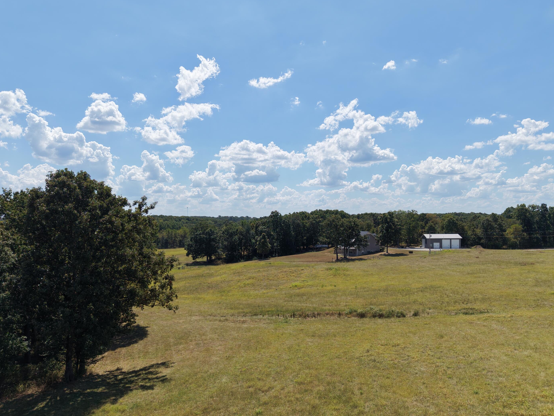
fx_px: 416
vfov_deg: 53.0
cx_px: 286
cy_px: 220
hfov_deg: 67.3
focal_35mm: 26
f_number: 1.8
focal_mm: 8.67
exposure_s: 1/8000
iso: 320
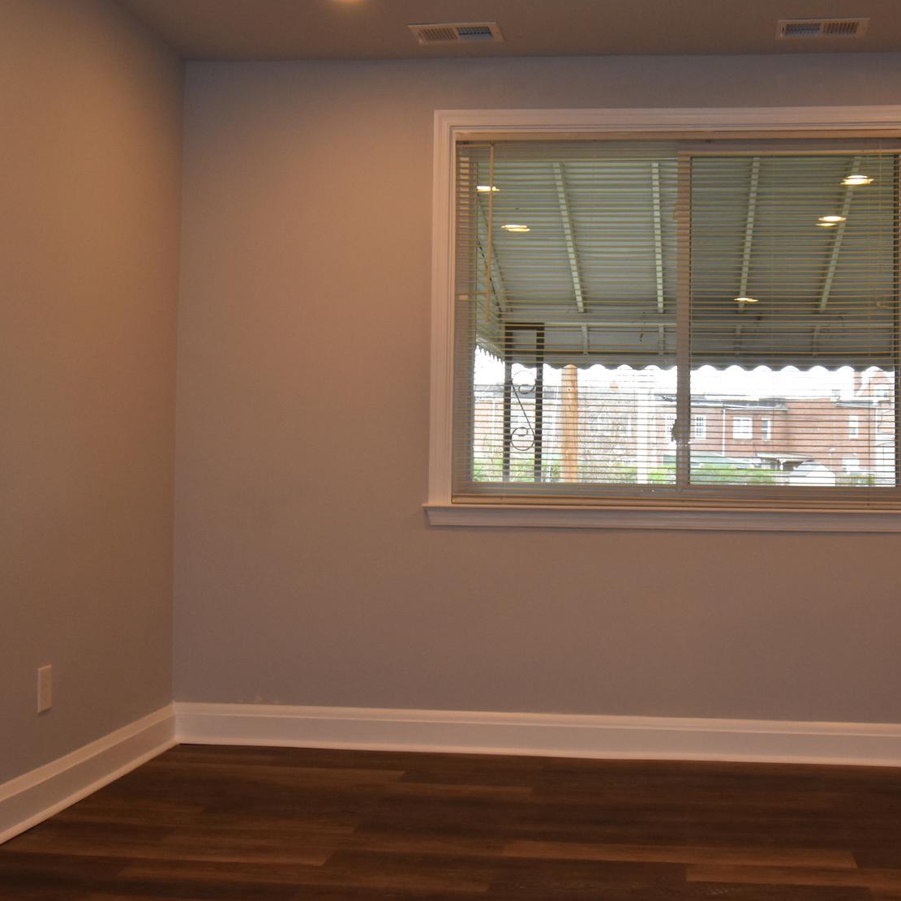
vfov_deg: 36.0
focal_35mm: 47
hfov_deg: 35.9
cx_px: 552
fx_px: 1384
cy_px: 404
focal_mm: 20
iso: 1100
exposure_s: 1/125
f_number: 5.6
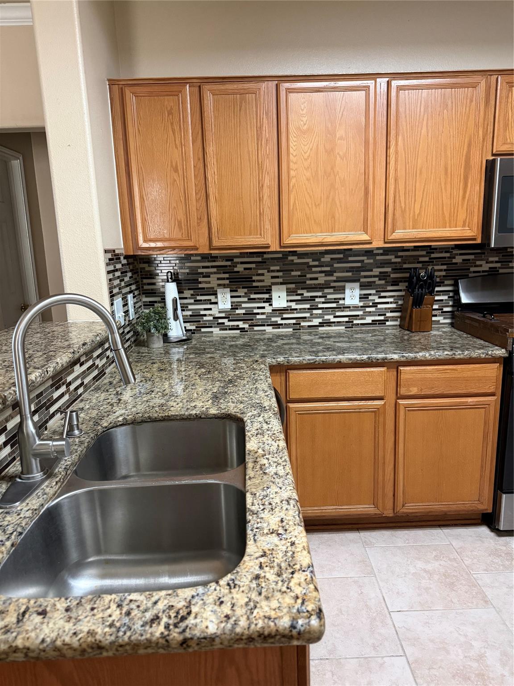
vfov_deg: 71.6
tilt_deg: -11.7
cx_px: 257
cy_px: 343
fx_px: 475
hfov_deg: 56.8
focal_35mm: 24
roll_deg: +1.3
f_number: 1.78
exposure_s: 1/60
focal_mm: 6.76
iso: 500
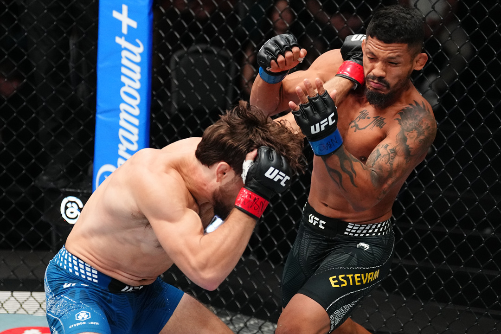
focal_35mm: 92
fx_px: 1280
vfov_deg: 14.9
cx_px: 250
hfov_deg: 22.1
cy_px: 167
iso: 5000
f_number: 2.8
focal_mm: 92
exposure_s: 1/1250
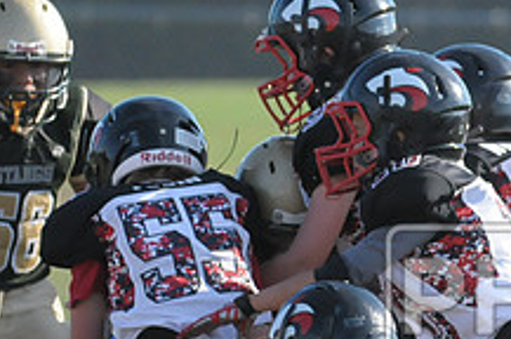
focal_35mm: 884
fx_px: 12529
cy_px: 312
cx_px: 666
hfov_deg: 2.3
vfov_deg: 1.6
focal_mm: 220
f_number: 4
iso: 1600
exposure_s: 1/5000
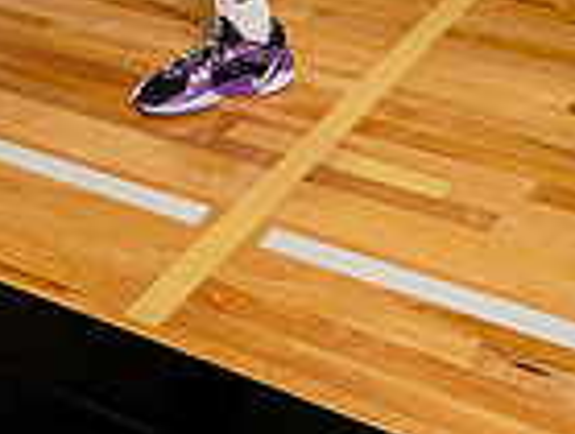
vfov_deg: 14.1
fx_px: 1432
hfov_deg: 22.5
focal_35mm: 86
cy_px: -475
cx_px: 145
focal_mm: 27.7
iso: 640
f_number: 5.6
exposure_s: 1/200
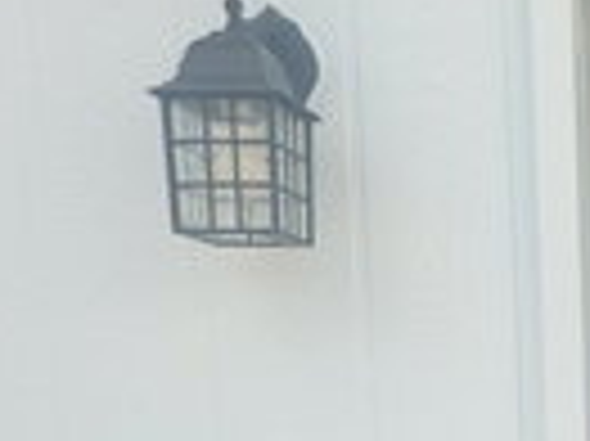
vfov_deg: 16.1
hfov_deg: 20.4
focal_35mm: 85
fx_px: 1447
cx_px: 831
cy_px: 630
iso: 40
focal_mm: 5.4
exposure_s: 1/519
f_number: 1.8
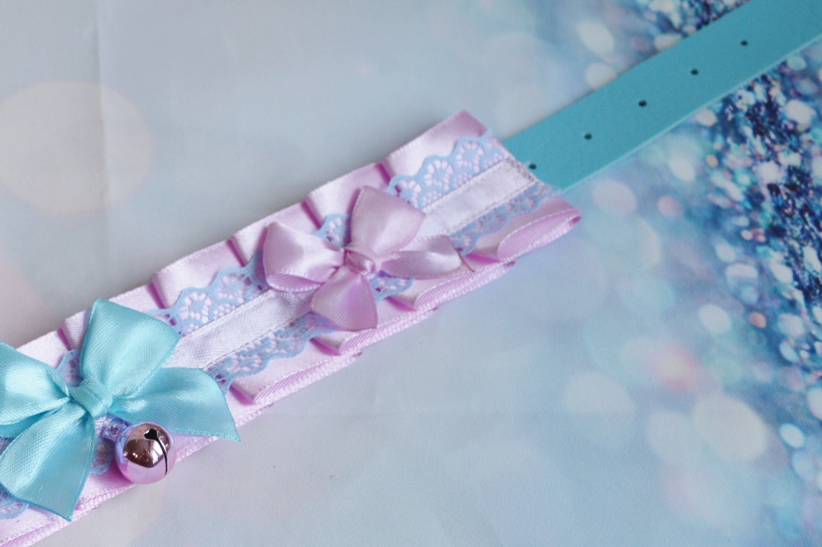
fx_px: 1759
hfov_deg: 24.9
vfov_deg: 17.6
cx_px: -16
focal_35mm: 77
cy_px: 401
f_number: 5.6
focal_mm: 23
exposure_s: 1/125
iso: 400
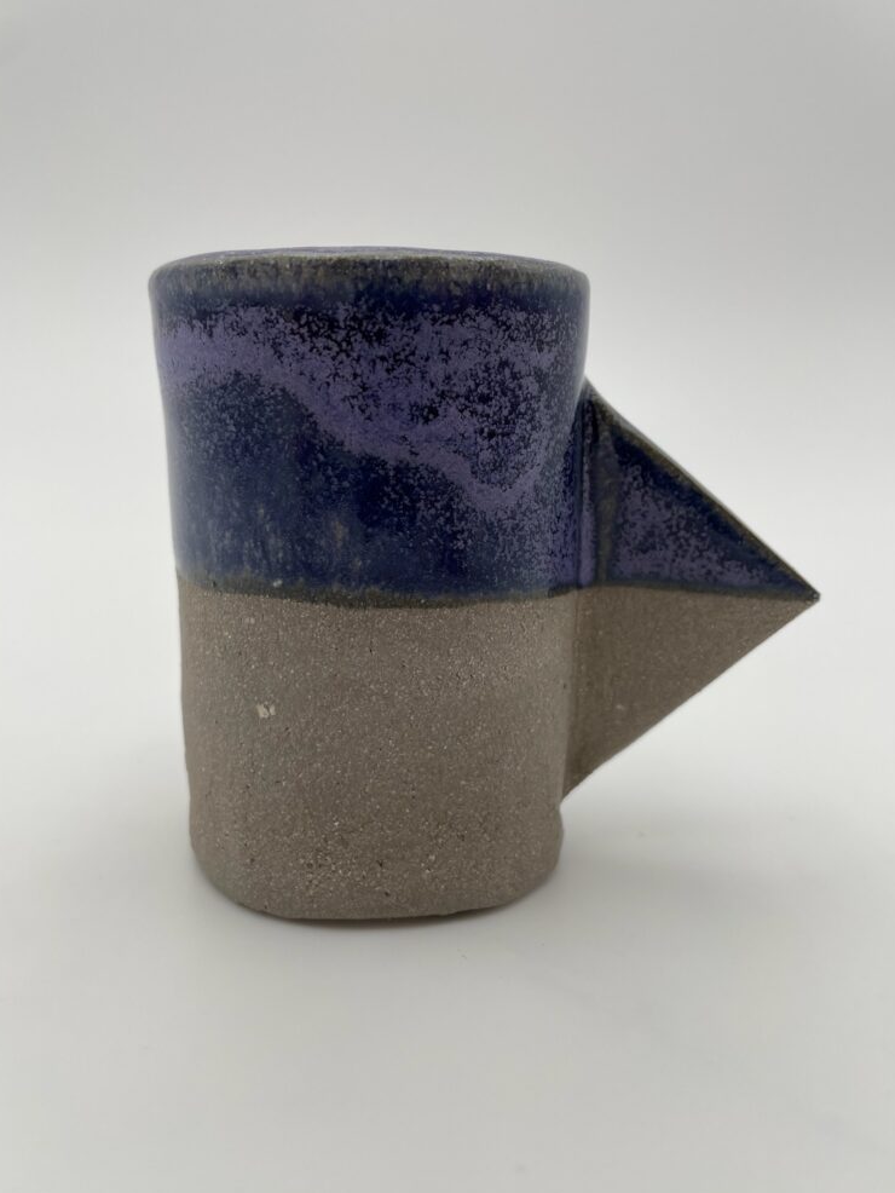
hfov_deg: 51.4
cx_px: 438
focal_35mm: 27
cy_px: 599
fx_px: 930
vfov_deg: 65.3
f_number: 1.6
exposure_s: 1/197
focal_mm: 4.2
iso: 32
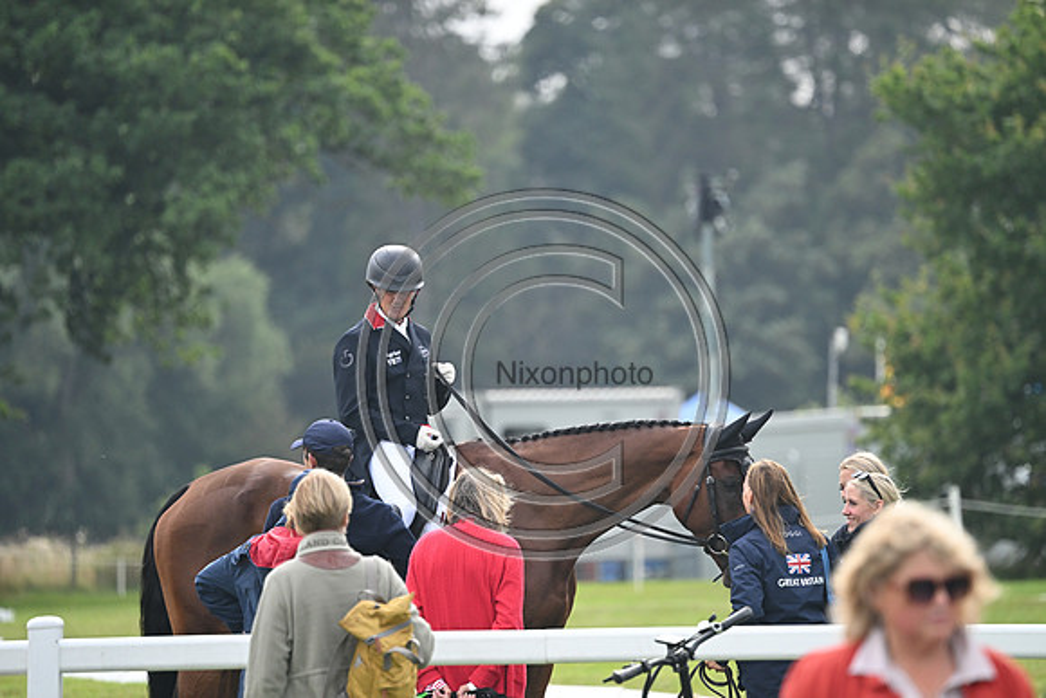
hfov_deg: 5.2
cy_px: 349
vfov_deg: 3.4
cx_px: 523
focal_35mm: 400
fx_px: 11624
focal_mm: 400
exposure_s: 1/1250
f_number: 5.6
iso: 1400
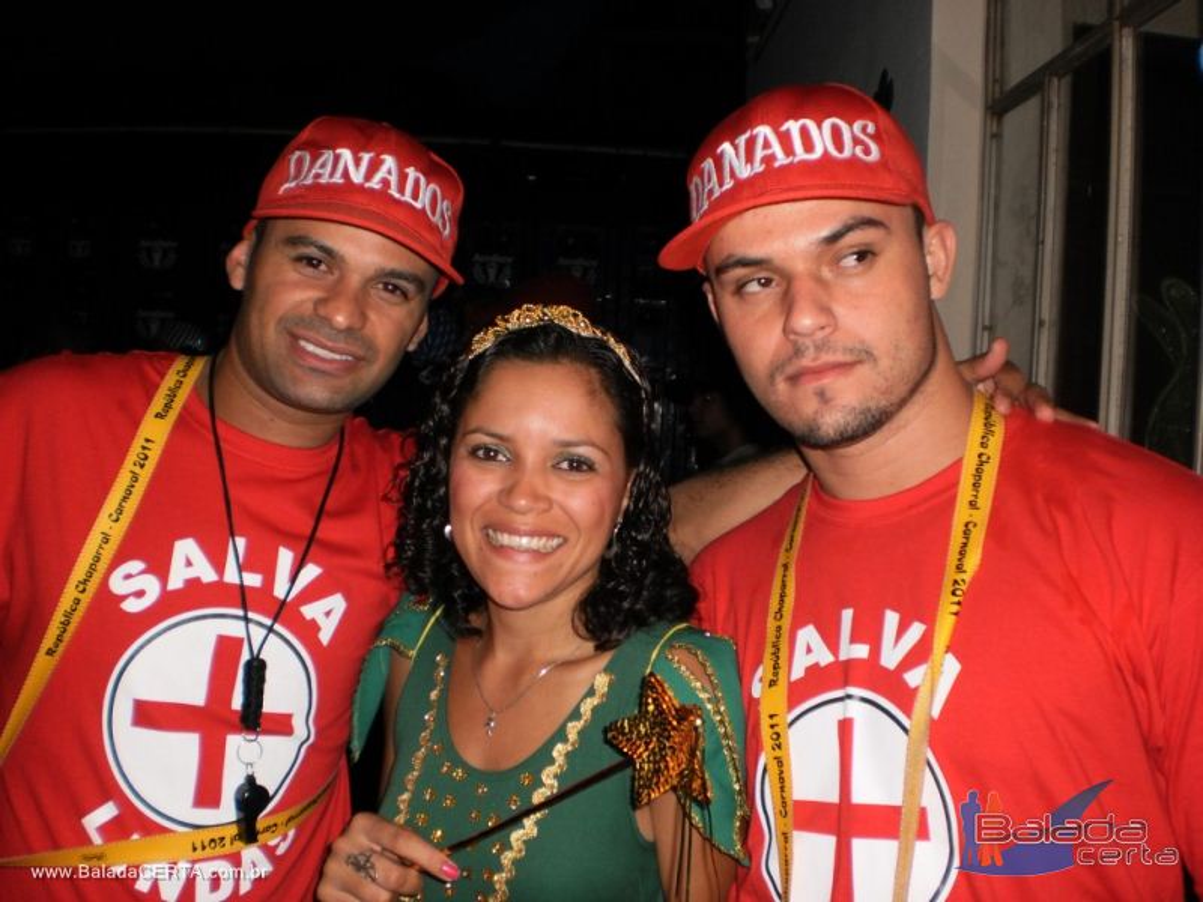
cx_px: 602
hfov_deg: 51.4
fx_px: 1251
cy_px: 451
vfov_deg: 39.7
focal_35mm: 36
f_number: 3.1
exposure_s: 1/30
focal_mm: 6.3
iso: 125
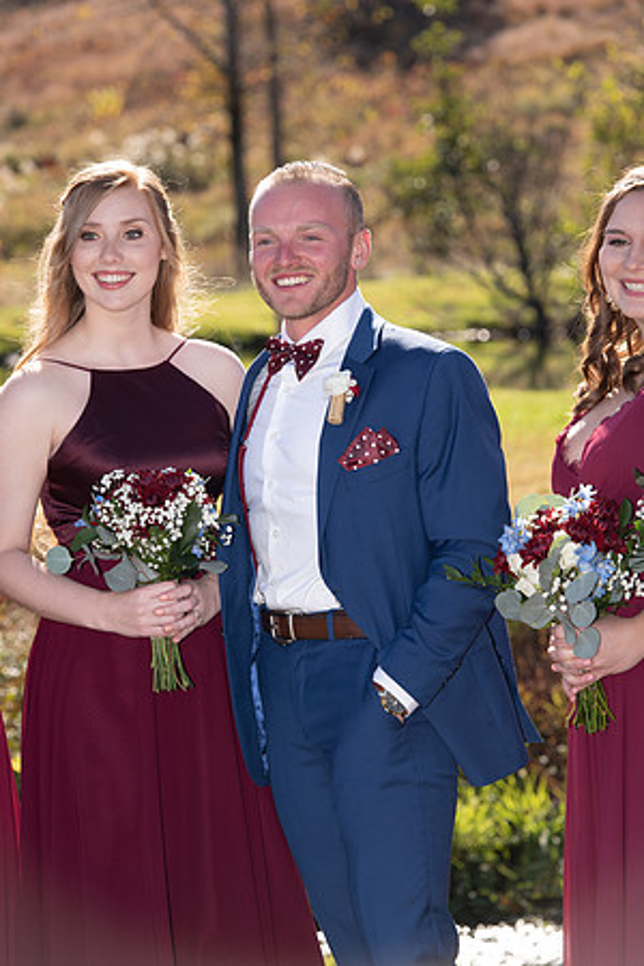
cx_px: 322
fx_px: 3891
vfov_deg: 14.2
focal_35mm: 145
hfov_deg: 9.5
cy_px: 483
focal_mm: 145
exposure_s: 1/200
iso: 80
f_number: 7.1
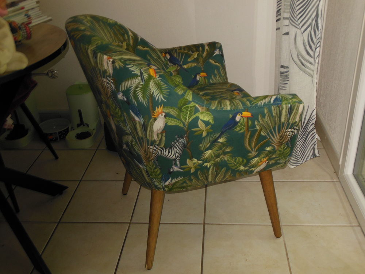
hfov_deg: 49.0
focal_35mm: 38
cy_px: 137
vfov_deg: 37.7
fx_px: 401
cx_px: 182
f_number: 3.6
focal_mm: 6.8
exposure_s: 1/30
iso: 250
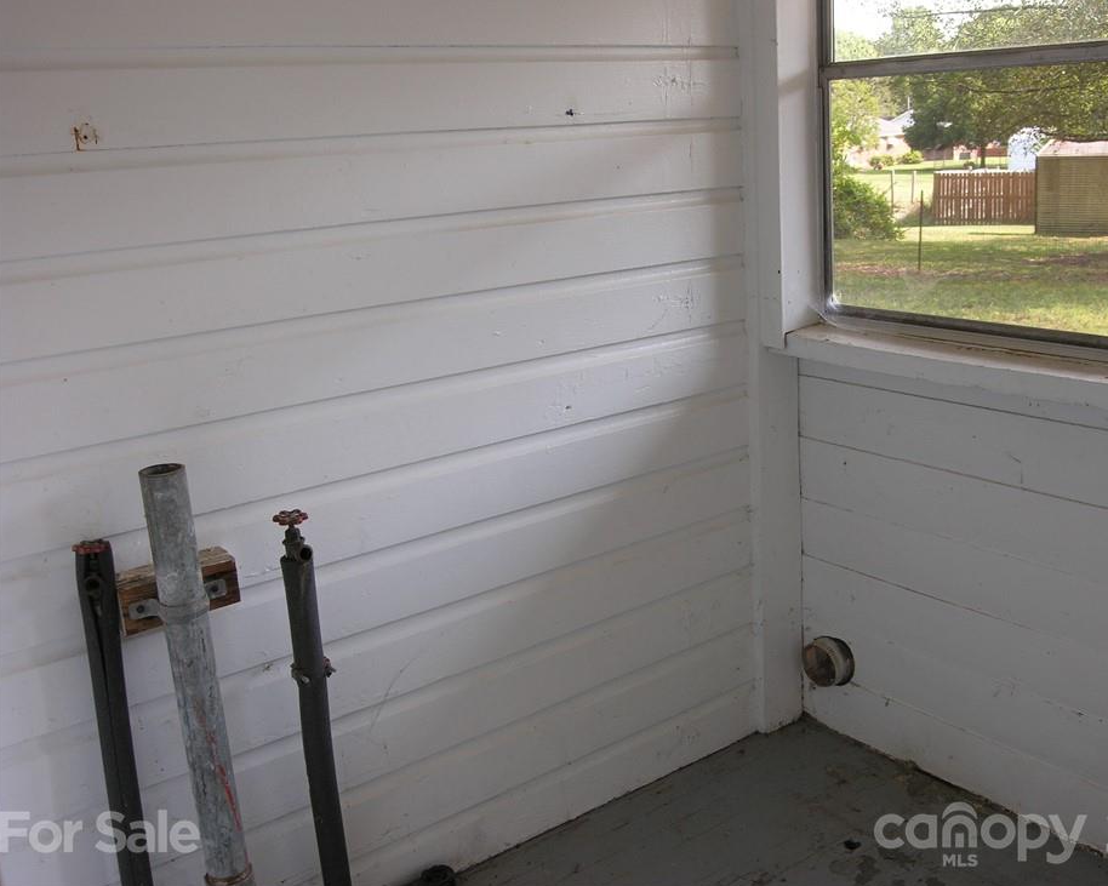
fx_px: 1148
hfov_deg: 51.4
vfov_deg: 42.2
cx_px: 613
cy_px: 425
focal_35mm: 35
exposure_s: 1/53
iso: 50
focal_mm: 8.1
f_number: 3.6
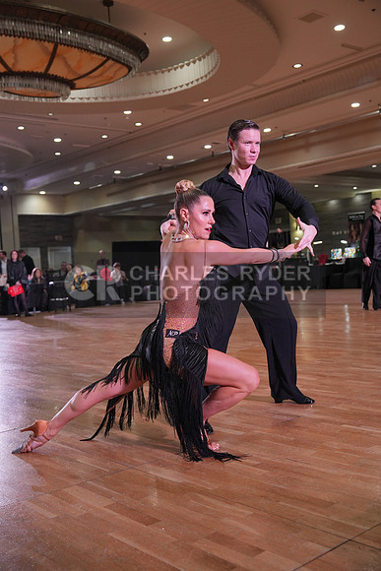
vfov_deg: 48.4
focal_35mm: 40
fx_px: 635
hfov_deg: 33.4
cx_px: 190
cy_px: 286
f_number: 4
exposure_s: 1/500
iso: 1600
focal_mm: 40
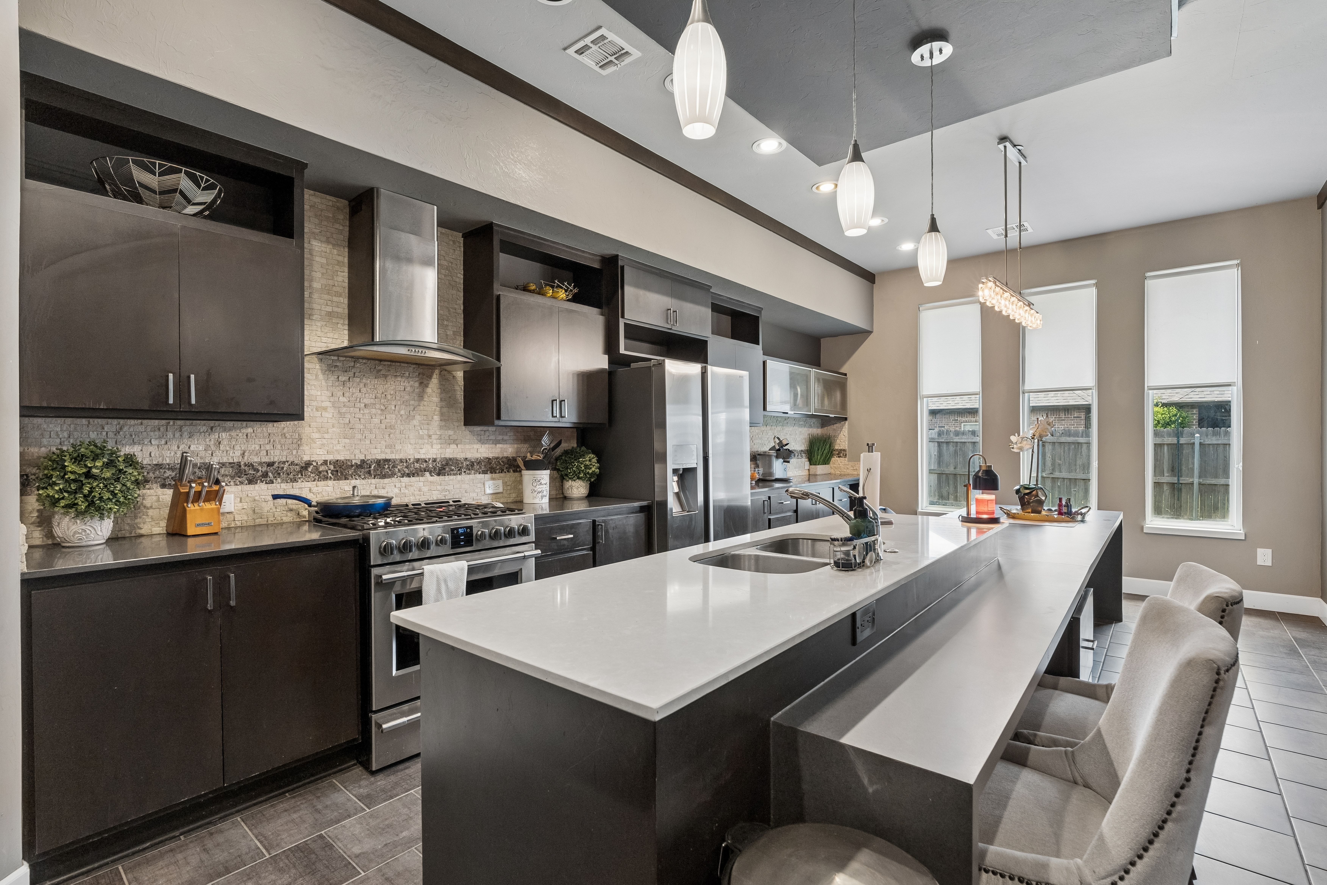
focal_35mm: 16
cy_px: 442
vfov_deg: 73.7
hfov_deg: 96.7
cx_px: 664
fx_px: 590
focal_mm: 16
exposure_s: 1/80
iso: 800
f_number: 8
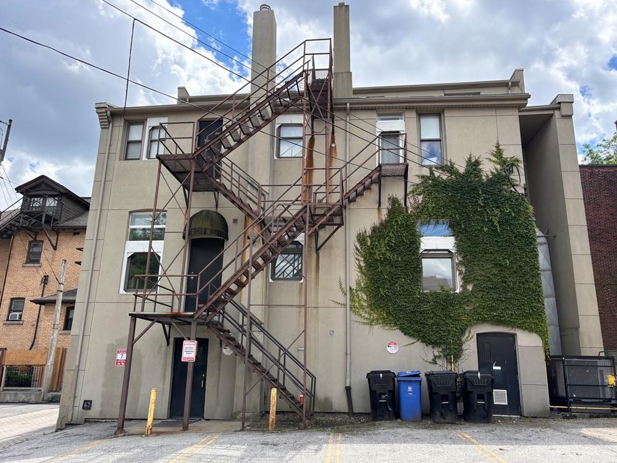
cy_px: 239
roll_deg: -2.3
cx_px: 304
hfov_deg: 65.3
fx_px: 481
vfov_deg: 51.4
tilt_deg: +16.0
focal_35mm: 27
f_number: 1.6
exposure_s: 1/1328
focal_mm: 5.96
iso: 50
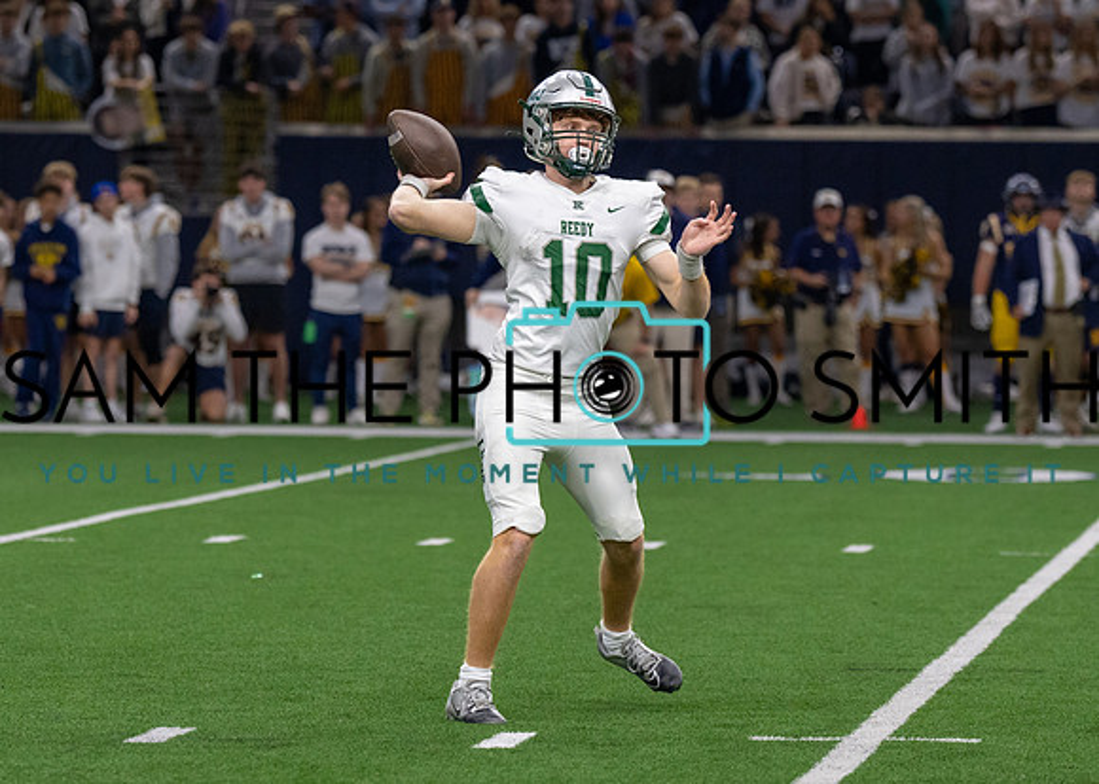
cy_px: 405
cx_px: 426
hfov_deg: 8.5
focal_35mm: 237
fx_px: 7395
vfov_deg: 6.1
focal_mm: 126
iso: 2000
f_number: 2.8
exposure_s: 1/1000
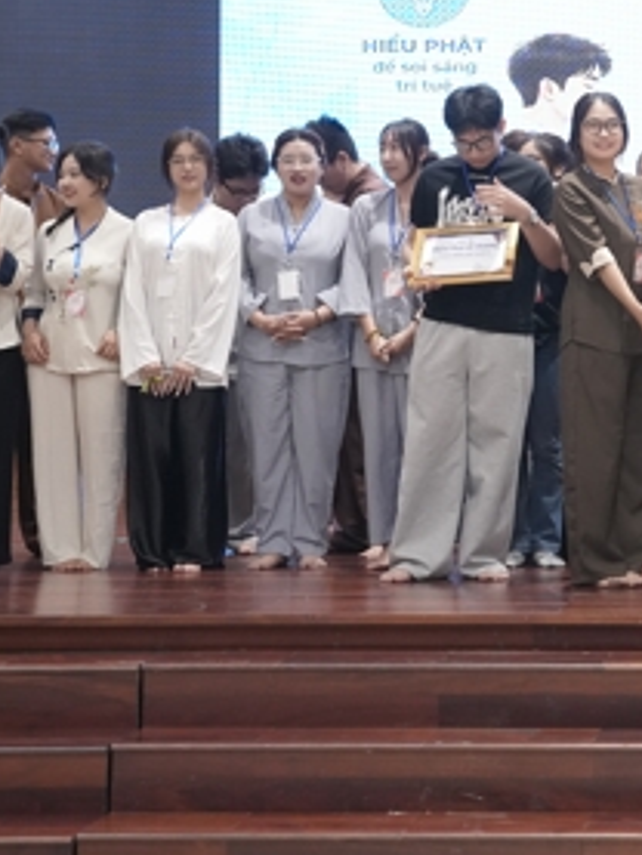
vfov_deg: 18.4
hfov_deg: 13.7
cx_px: 694
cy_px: 224
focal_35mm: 106
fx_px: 2619
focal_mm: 47
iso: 5000
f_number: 4
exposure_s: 1/125
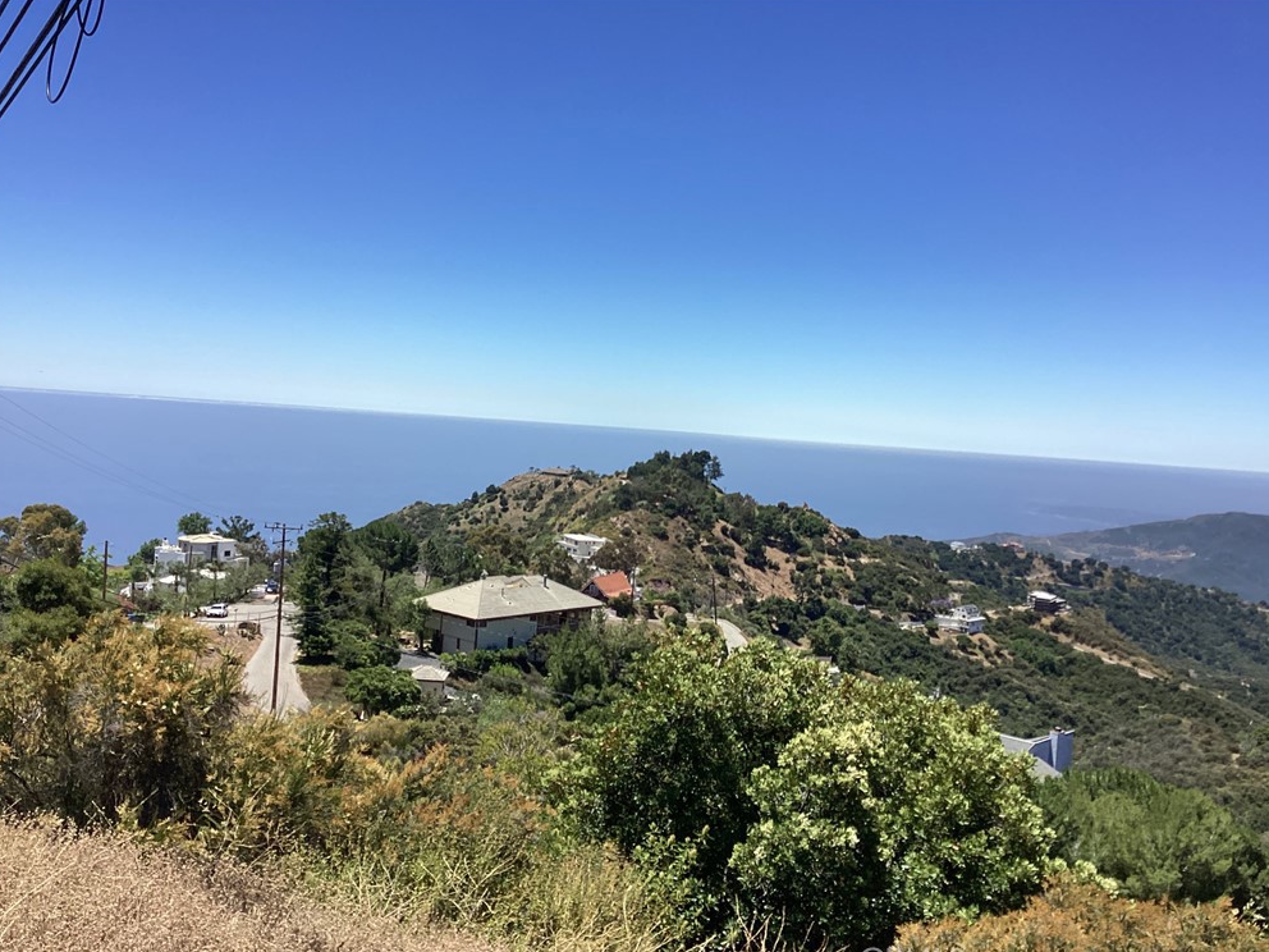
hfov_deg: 56.8
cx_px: 640
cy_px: 486
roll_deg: -4.4
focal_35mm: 32
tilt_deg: -4.4
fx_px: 1173
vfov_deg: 44.2
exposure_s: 1/1988
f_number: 2.4
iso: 25
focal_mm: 3.3
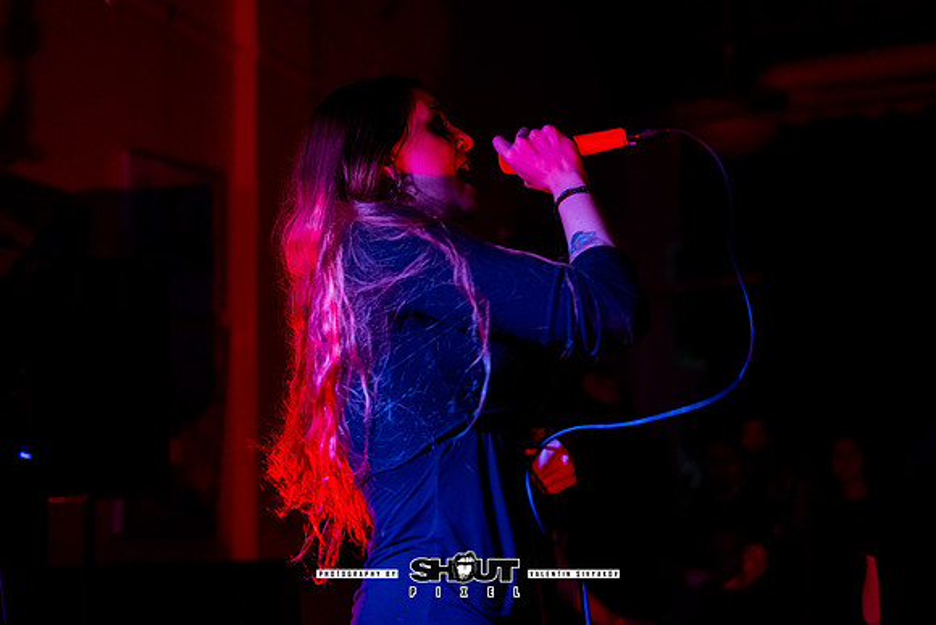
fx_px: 1300
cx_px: 468
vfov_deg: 27.0
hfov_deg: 39.6
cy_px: 312
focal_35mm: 50
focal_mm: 50
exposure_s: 1/160
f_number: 2
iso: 3200
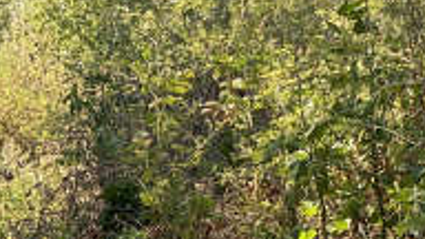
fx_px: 2400
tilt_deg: -6.8
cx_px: -343
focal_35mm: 213
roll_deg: +1.1
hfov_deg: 9.6
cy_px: 516
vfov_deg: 5.6
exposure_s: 1/169
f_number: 2
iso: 20
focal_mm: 6
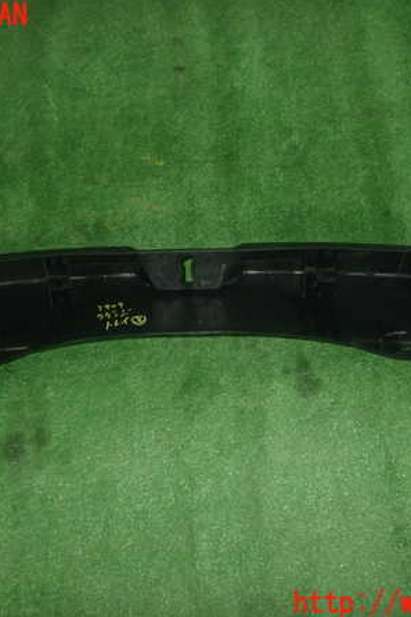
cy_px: 310
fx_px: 600
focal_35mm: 35
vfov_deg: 54.5
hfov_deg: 37.8
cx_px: 191
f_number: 5.6
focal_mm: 4.5
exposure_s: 1/30
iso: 400
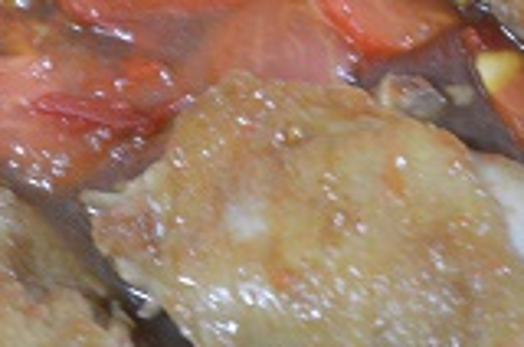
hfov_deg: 13.7
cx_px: 265
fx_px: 2179
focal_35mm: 150
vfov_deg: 9.1
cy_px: 67
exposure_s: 1/3
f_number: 3
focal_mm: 40
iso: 100
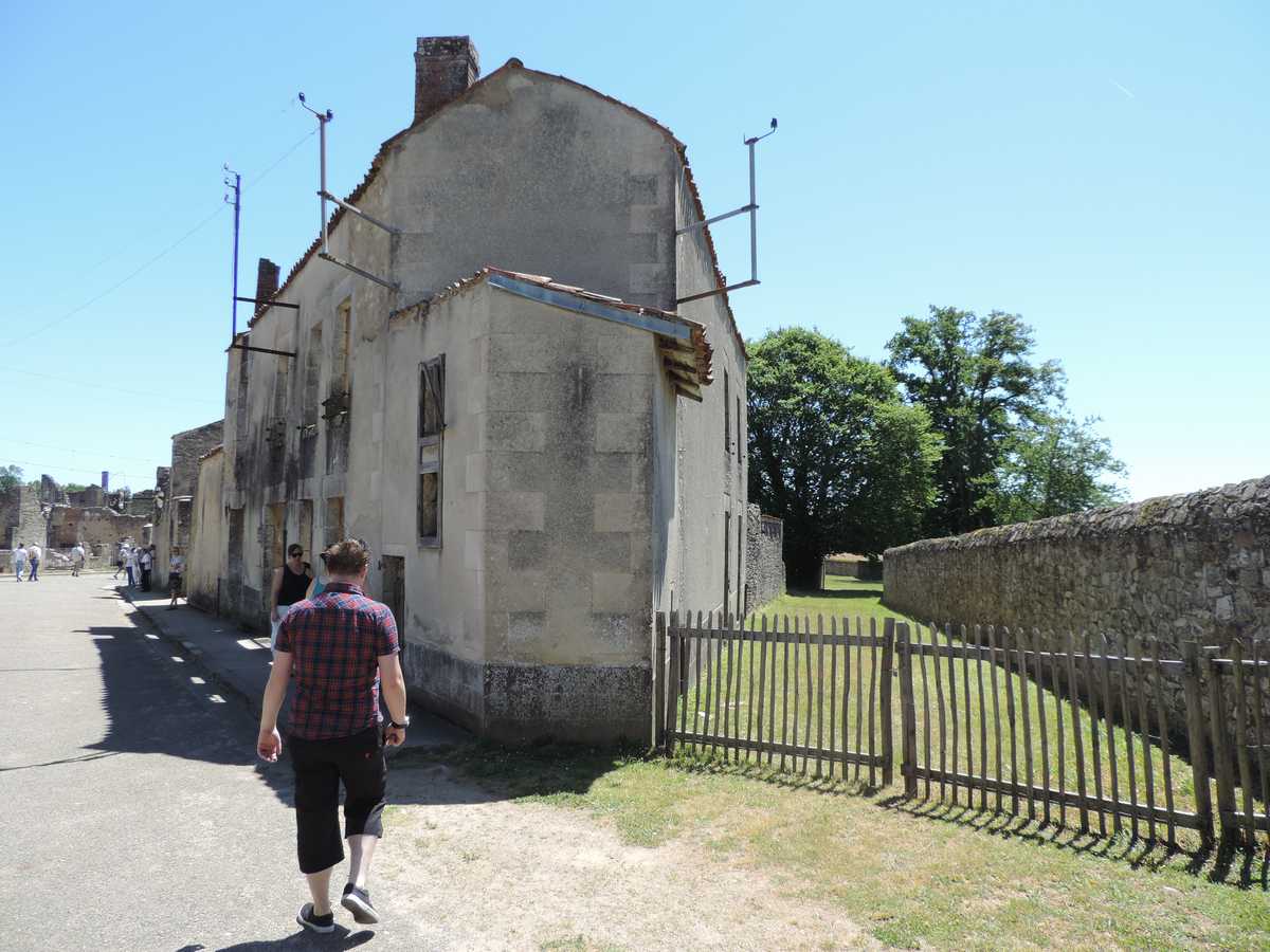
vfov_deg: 56.8
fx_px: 881
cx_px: 635
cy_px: 476
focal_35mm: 24
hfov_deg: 71.6
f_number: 3
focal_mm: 4.3
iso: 80
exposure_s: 1/500
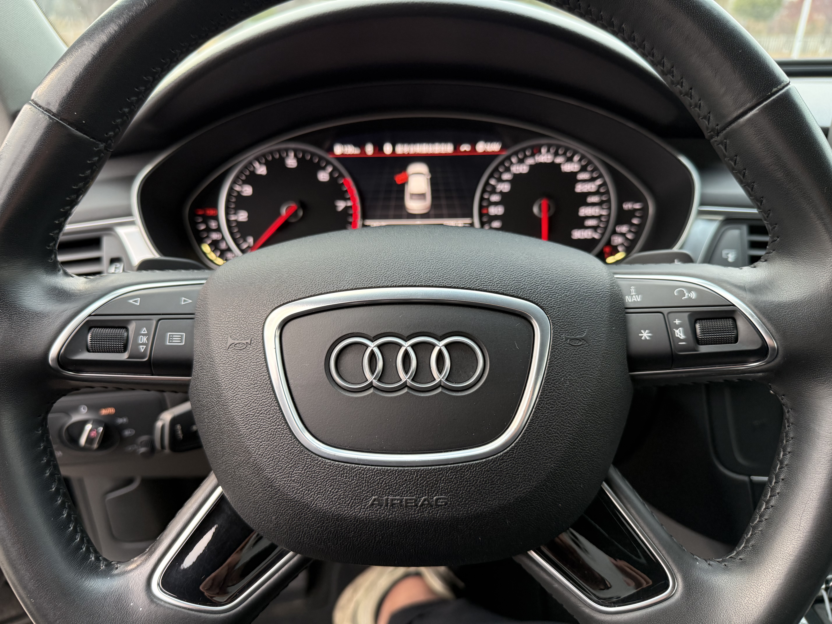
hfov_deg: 71.6
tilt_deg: -24.0
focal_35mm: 24
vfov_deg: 56.8
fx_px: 577
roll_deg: +0.6
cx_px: 416
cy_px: 312
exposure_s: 1/76
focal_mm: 6.76
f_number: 1.78
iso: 200
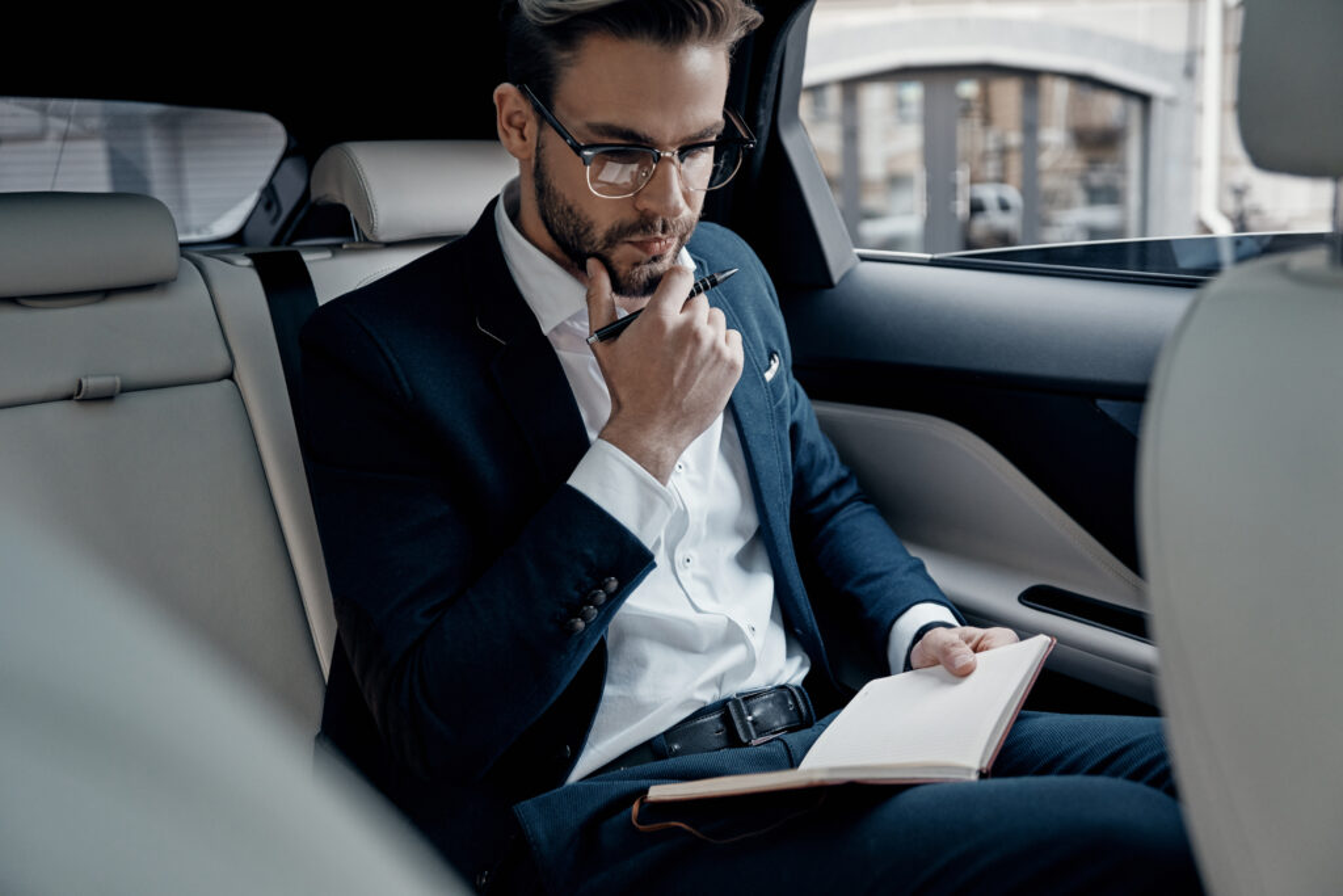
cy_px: 448
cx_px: 672
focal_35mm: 30
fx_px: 1119
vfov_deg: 43.6
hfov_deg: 61.9
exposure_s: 1/100
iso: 640
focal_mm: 30
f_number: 2.8
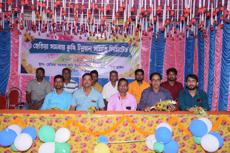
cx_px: 115
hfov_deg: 55.1
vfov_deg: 38.4
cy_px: 76
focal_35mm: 34
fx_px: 220
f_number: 5.6
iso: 640
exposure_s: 1/125
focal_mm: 23
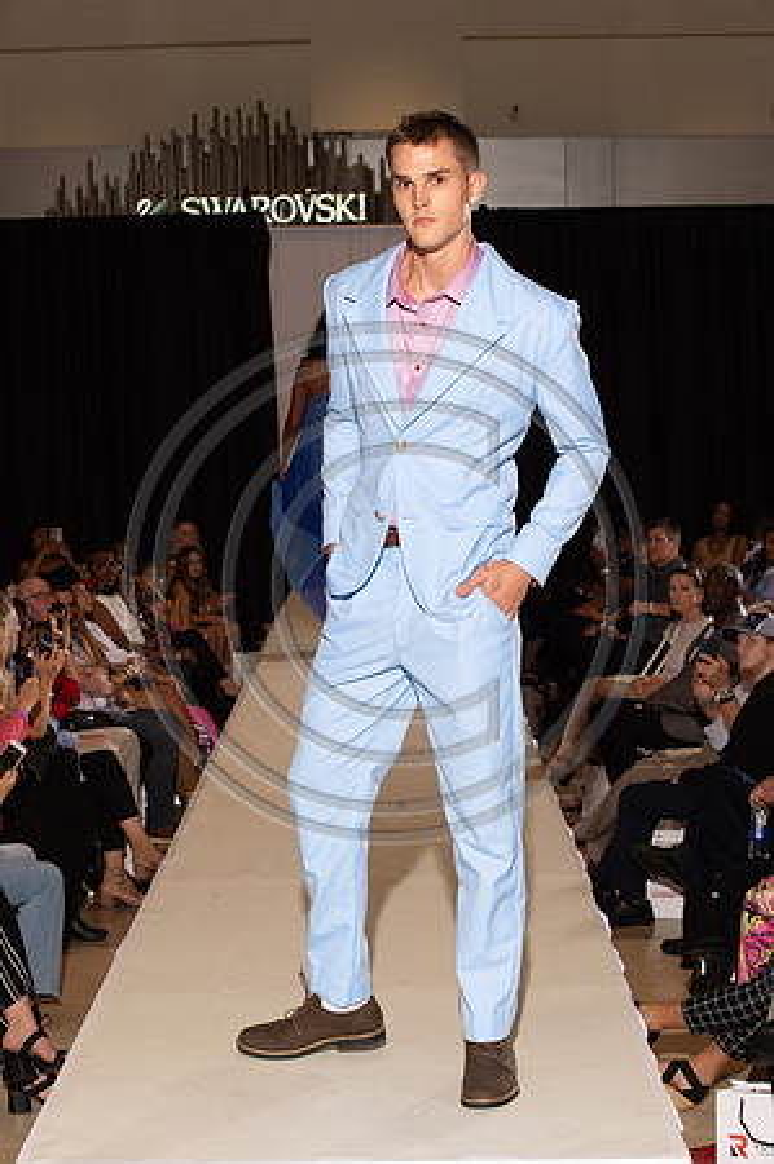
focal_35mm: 70
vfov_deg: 28.9
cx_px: 387
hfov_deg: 19.4
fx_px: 2263
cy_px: 582
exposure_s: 1/250
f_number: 9
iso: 800
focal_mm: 70
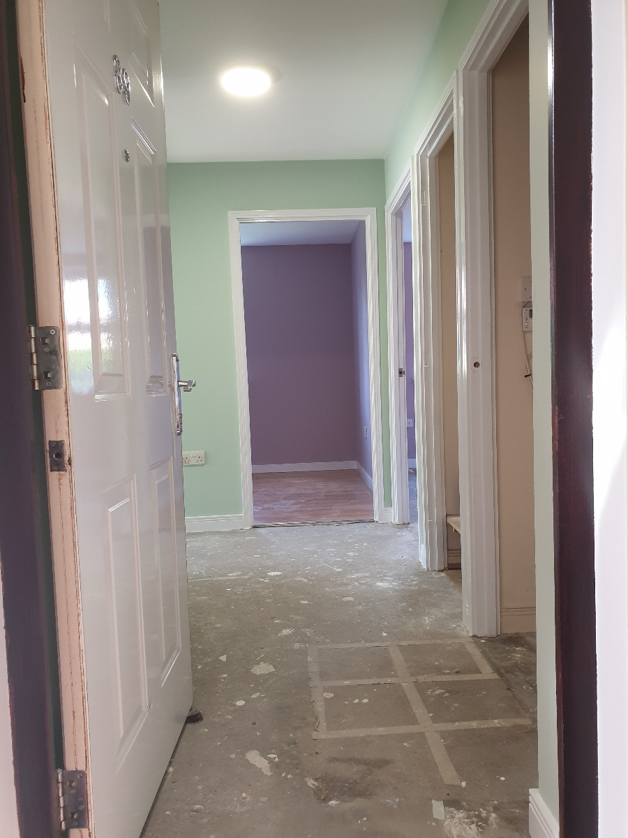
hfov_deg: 53.1
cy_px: 419
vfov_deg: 67.3
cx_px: 314
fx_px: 629
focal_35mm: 26
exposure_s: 1/50
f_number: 2.4
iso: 160
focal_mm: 4.3
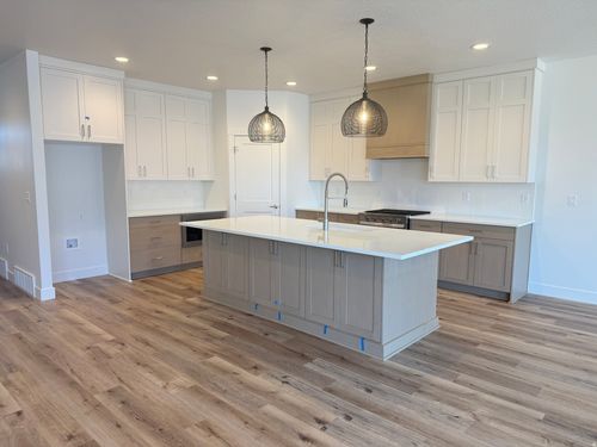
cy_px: 224
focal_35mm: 24
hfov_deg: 71.6
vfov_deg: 56.8
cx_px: 298
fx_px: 414
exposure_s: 1/168
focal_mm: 6.76
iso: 125
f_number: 1.78
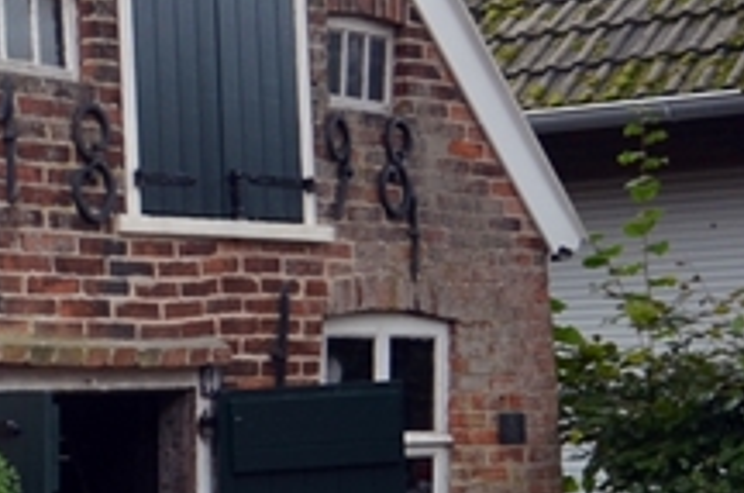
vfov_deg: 10.7
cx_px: -496
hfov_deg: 14.5
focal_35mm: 128
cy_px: 303
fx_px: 2639
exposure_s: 1/200
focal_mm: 18
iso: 200
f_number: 7.1
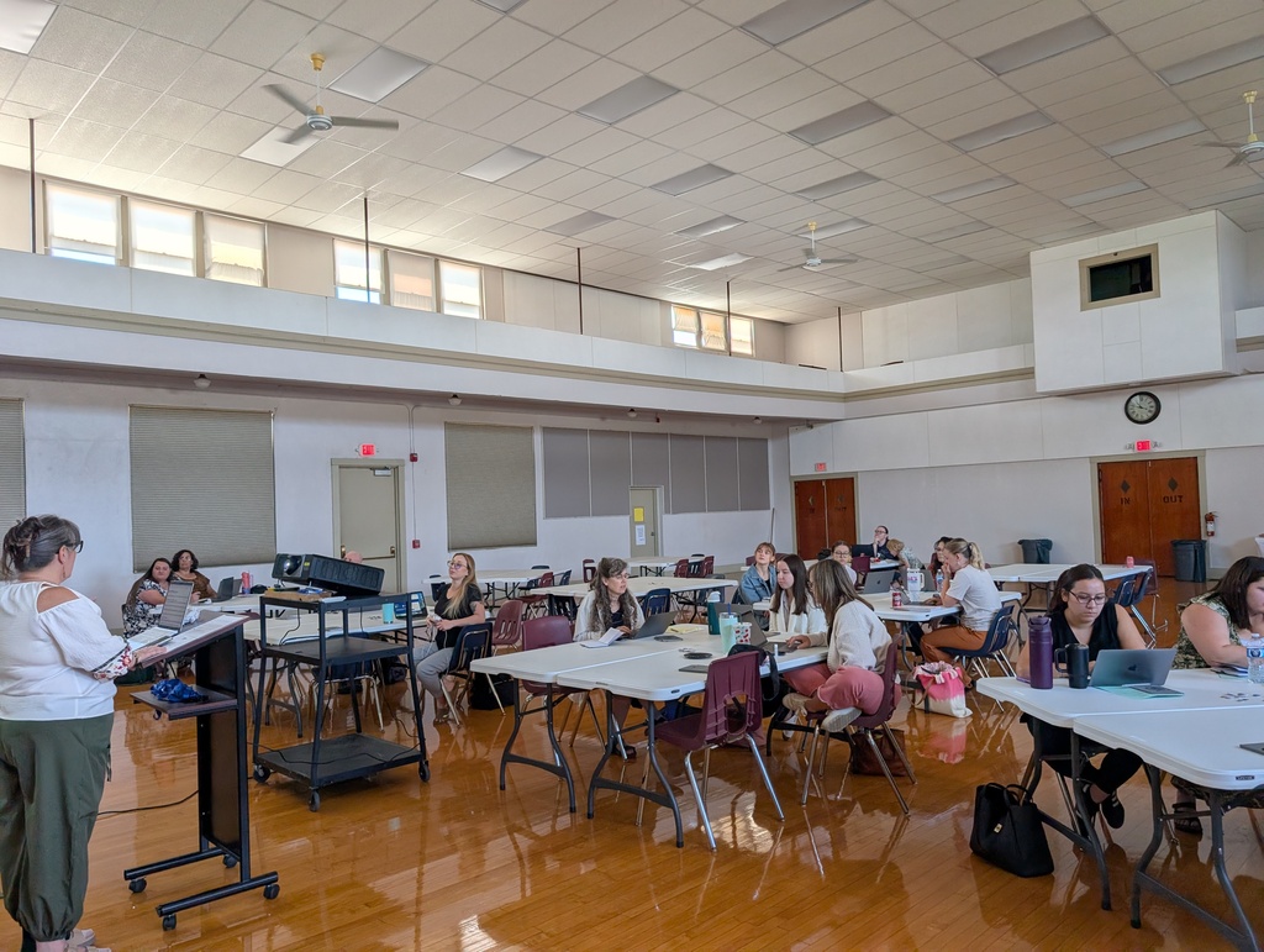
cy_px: 476
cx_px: 632
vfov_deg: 56.9
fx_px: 878
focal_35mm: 24
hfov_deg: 71.5
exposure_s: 1/180
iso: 22
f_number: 1.68
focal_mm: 6.9
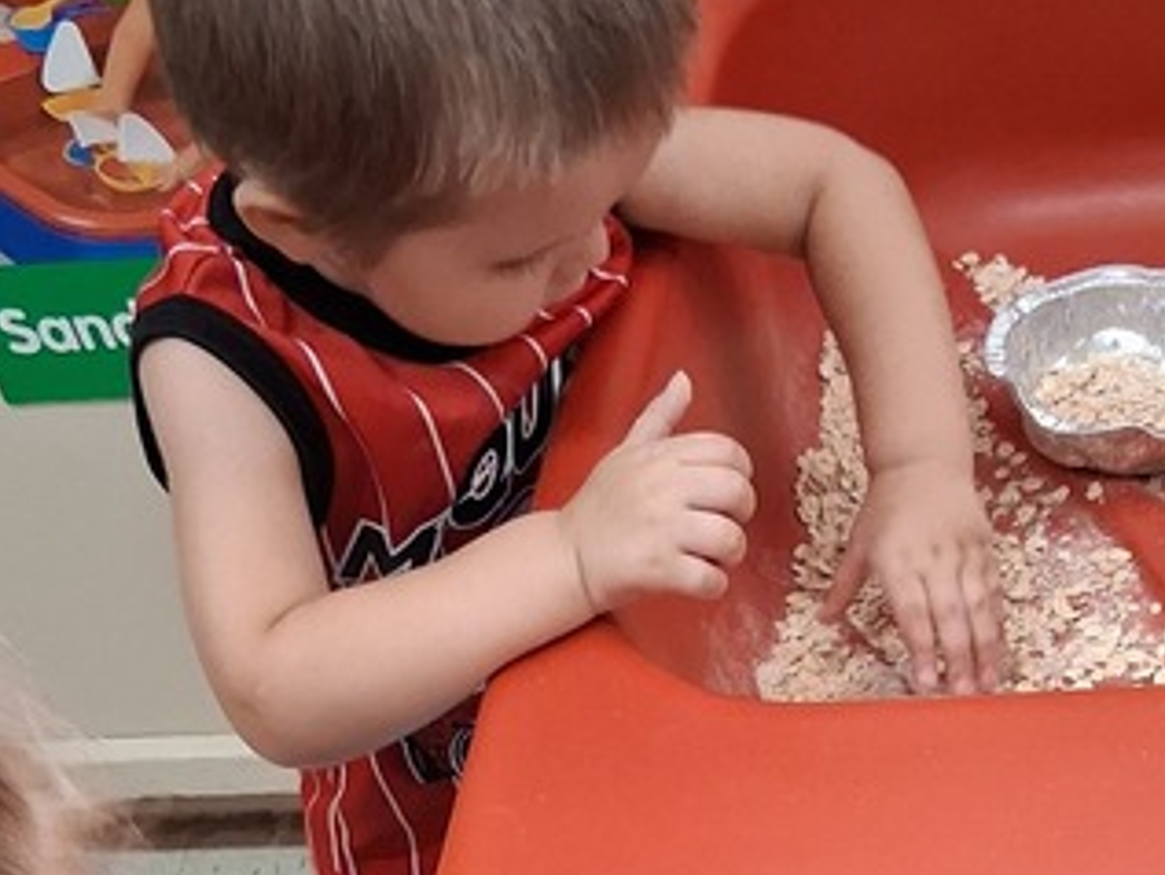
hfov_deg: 23.2
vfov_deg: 16.3
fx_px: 2828
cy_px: 1250
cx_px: 761
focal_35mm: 84
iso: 250
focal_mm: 3.98
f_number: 1.8
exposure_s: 1/60
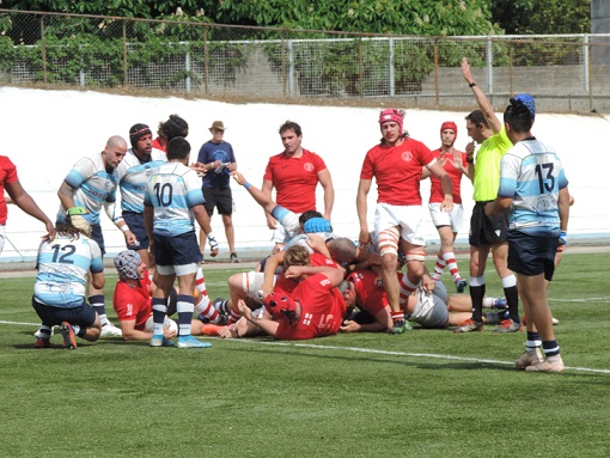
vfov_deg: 7.4
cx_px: 305
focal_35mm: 200
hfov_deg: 9.9
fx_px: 3526
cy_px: 229
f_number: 5.8
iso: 200
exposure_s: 1/800
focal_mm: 35.6
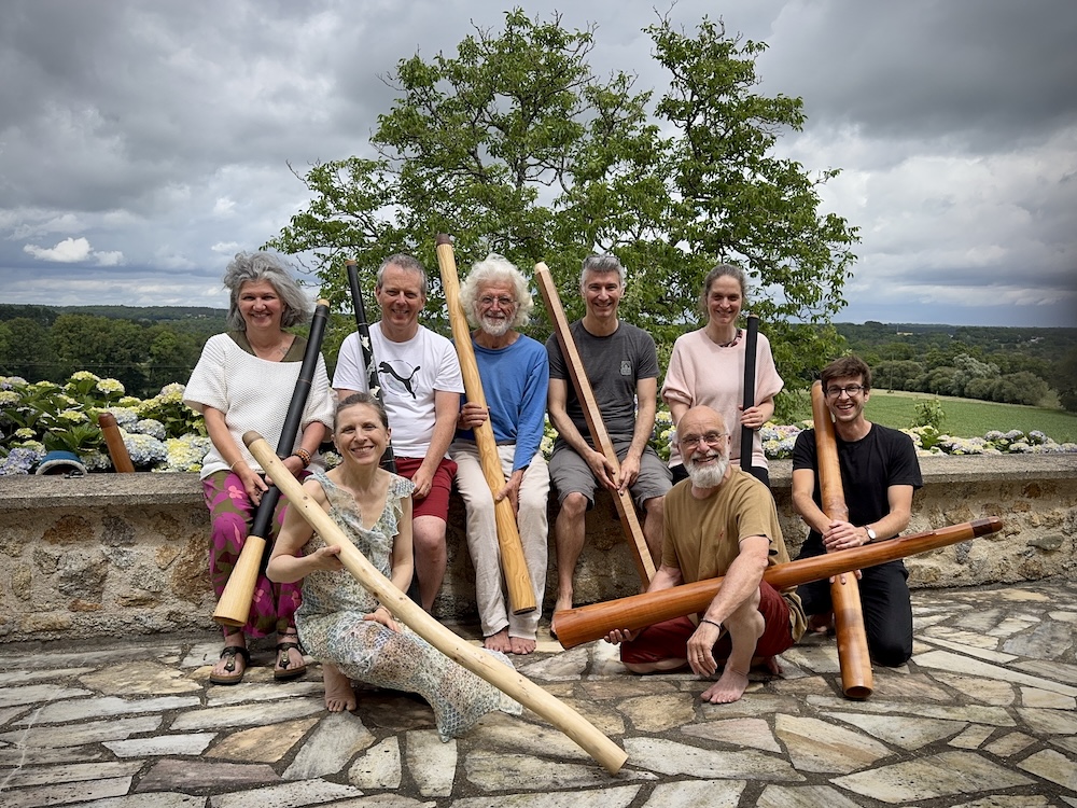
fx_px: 747
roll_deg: -0.9
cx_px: 538
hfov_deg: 71.6
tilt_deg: -9.7
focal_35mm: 24
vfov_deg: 56.8
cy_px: 404
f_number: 1.78
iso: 80
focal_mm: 6.76
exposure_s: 1/3597
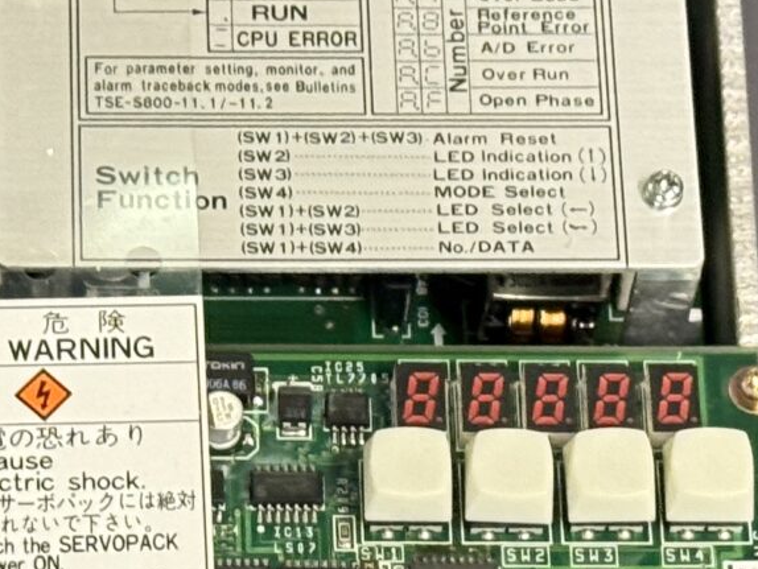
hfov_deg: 9.2
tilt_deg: -64.3
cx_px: 166
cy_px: 766
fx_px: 4688
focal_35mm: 214
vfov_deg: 6.9
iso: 200
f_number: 1.78
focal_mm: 6.76
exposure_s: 1/33
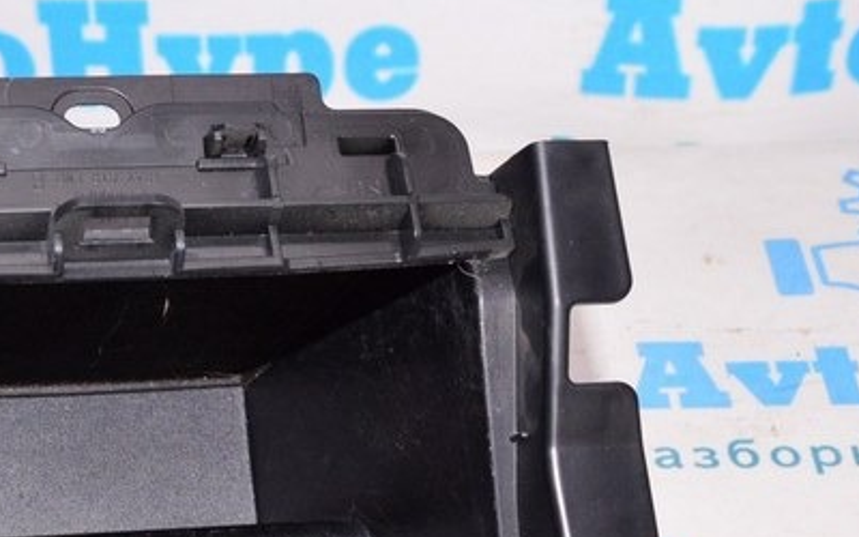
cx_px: 118
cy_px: 577
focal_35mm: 86
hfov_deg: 23.6
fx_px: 2013
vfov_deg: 14.9
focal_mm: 22
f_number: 8
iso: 1600
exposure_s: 1/160
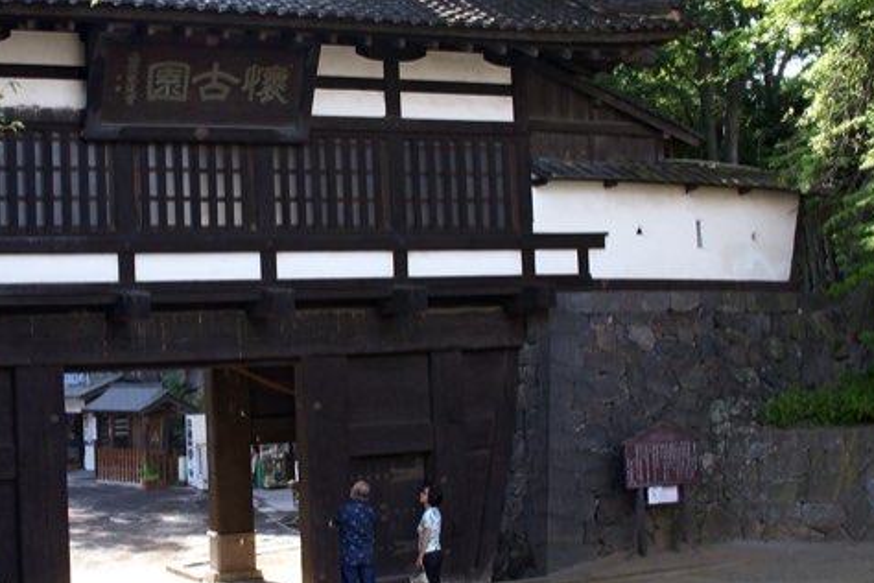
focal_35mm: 57
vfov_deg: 23.8
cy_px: 291
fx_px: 1384
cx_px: 256
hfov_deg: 34.5
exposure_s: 1/30
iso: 400
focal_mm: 18
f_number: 8
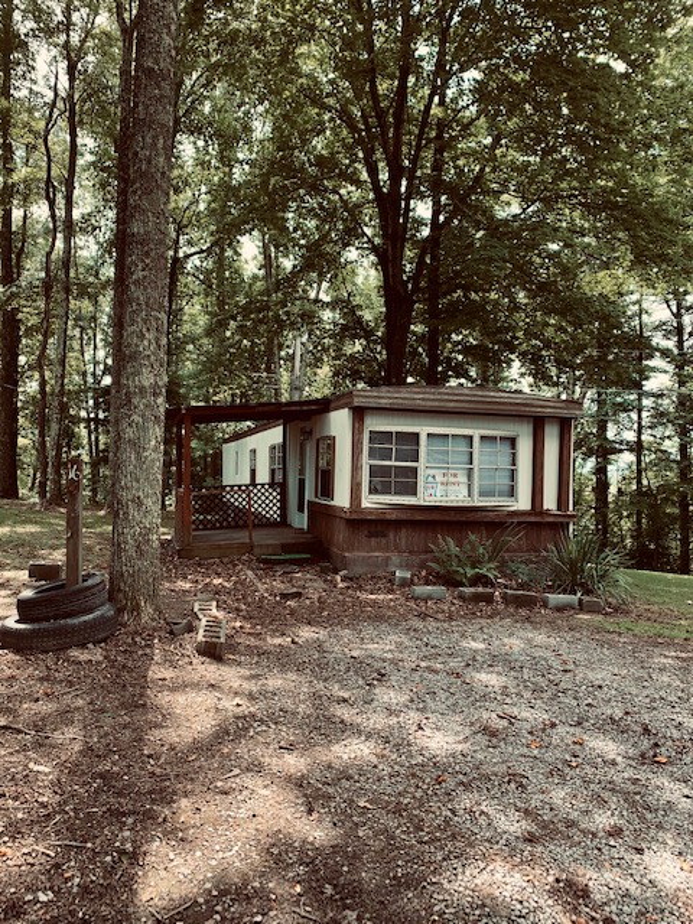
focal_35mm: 26
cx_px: 346
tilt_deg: +1.2
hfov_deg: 53.1
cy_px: 462
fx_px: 694
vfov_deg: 67.3
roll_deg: -1.6
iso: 25
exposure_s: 1/180
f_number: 1.8
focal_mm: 4.25
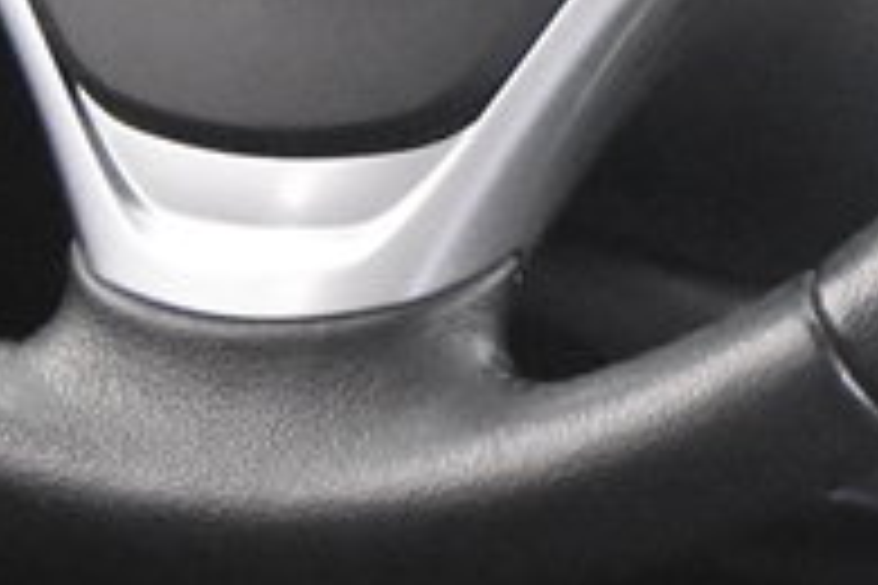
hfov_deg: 7.9
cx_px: 1126
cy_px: -7
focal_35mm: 256
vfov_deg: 5.4
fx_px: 6243
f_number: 3.2
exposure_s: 1/40
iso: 9000
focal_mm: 26
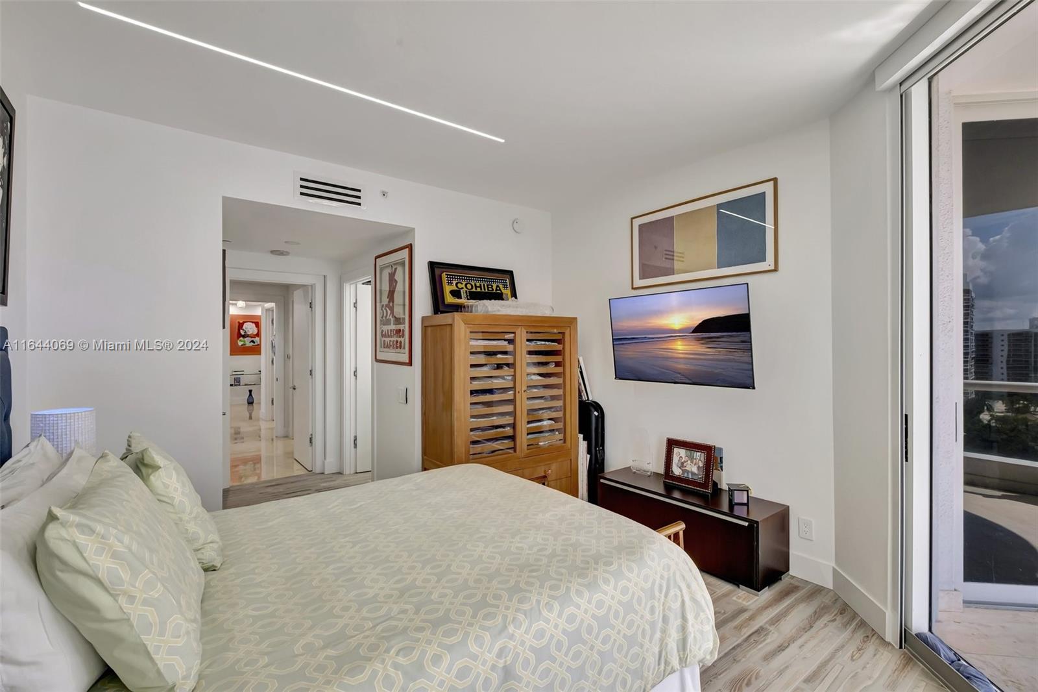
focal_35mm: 15
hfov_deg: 100.4
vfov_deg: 77.3
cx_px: 519
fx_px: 432
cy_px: 346
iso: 800
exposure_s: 1/30
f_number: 6.4
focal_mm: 10
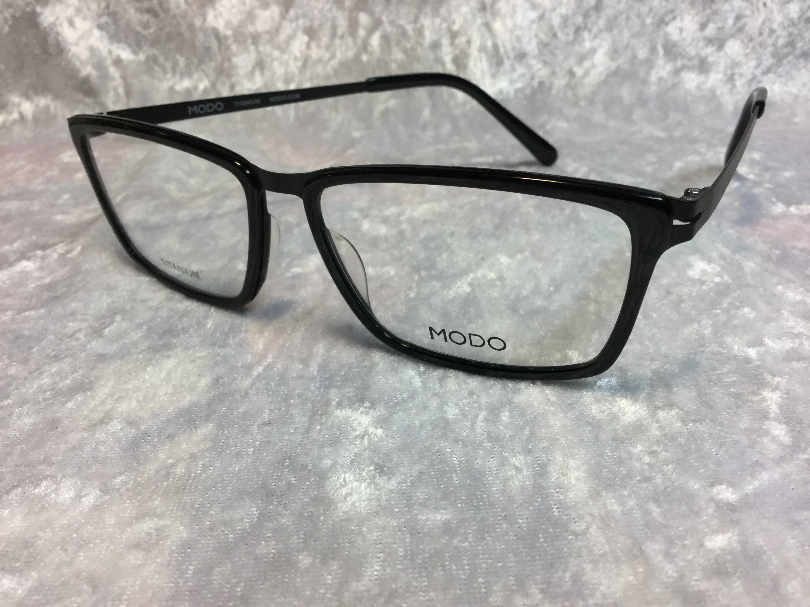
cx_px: 405
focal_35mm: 31
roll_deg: -0.2
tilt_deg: -33.5
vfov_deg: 45.4
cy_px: 304
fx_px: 725
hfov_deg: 58.4
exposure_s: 1/33
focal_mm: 3.3
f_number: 2.4
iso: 40
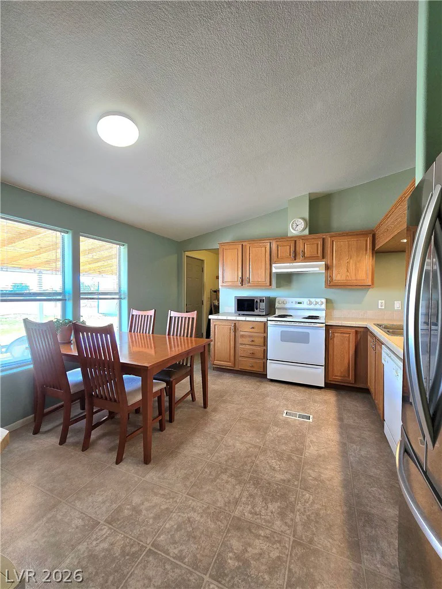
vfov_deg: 106.2
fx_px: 221
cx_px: 221
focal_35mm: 13
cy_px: 294
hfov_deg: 89.9
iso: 80
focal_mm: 2.2
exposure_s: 1/60.2
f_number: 2.2
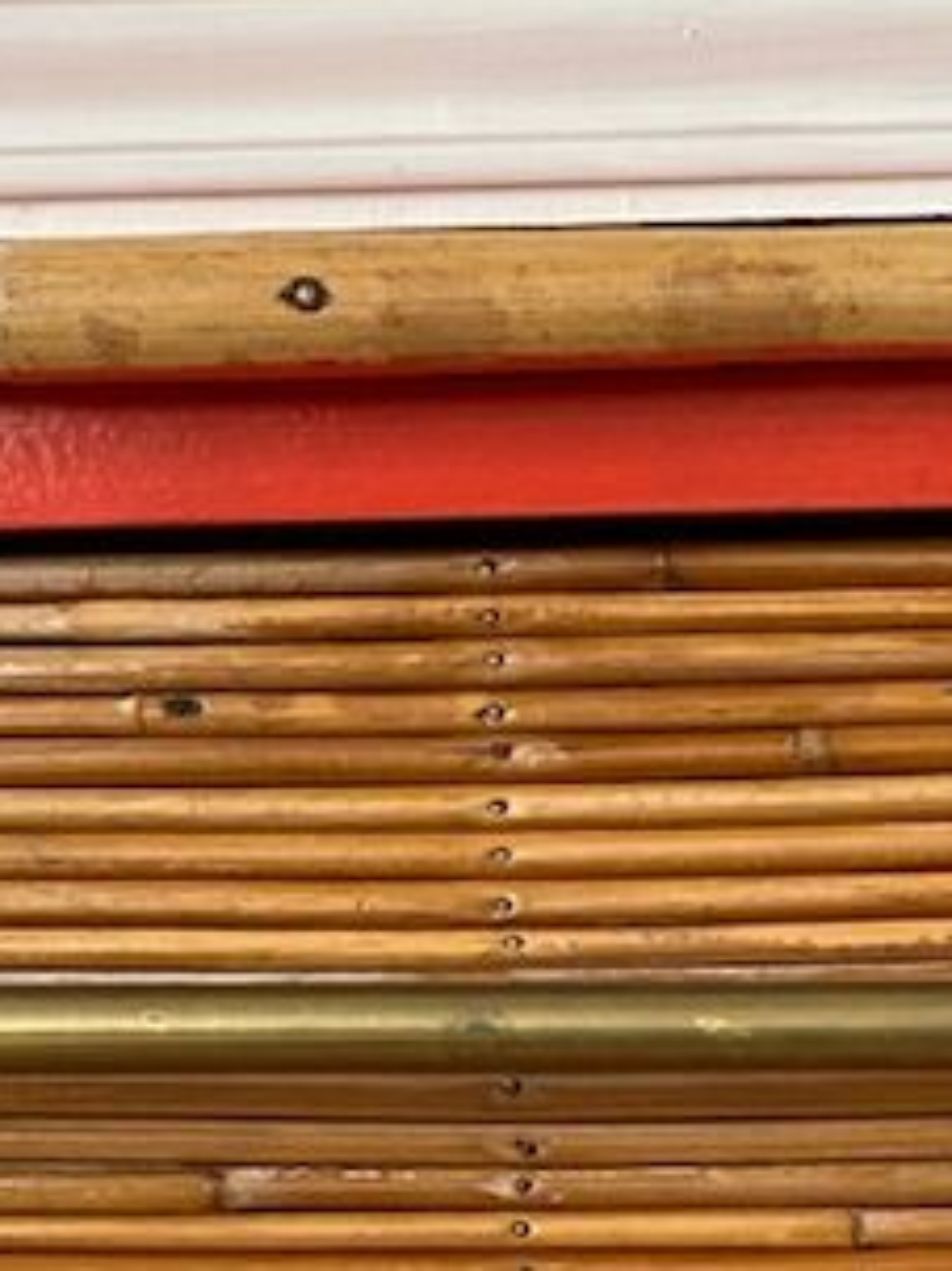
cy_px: 1841
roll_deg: +2.4
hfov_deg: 13.1
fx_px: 4036
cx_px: 1187
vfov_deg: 16.5
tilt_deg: -10.1
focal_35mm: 110
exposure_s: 1/64
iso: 125
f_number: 1.8
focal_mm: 4.25
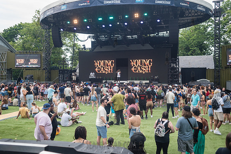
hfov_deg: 54.4
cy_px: 77
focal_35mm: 35
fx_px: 225
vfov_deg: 37.9
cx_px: 116
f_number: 3.5
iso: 800
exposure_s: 1/640
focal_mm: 35
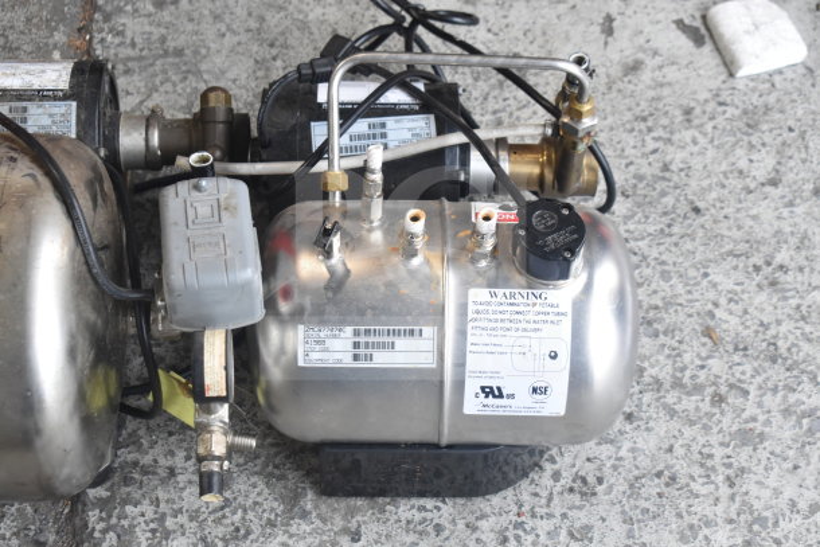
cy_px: 274
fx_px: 1572
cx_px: 410
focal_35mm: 69
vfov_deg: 19.7
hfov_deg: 29.2
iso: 1100
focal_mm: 46
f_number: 5.3
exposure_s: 1/160
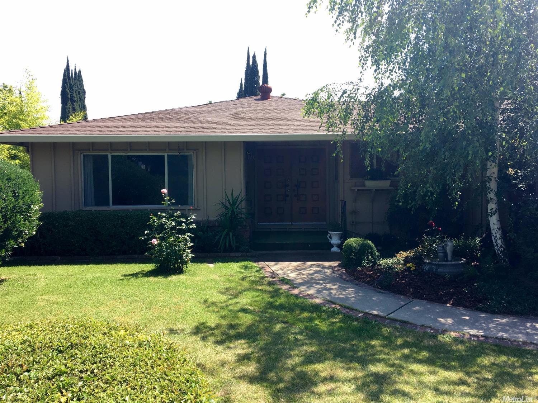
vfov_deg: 48.2
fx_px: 451
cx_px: 269
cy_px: 202
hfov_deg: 61.7
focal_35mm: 29
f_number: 2.2
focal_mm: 4.15
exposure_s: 1/396
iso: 25
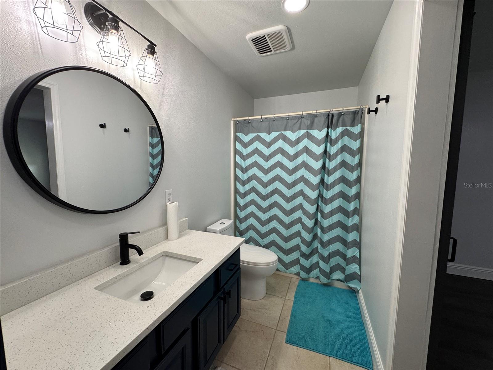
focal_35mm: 14
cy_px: 185
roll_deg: -0.4
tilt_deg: -6.8
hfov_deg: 102.1
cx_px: 246
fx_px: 199
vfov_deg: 85.7
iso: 200
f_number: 2.2
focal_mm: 2.22
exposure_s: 1/60
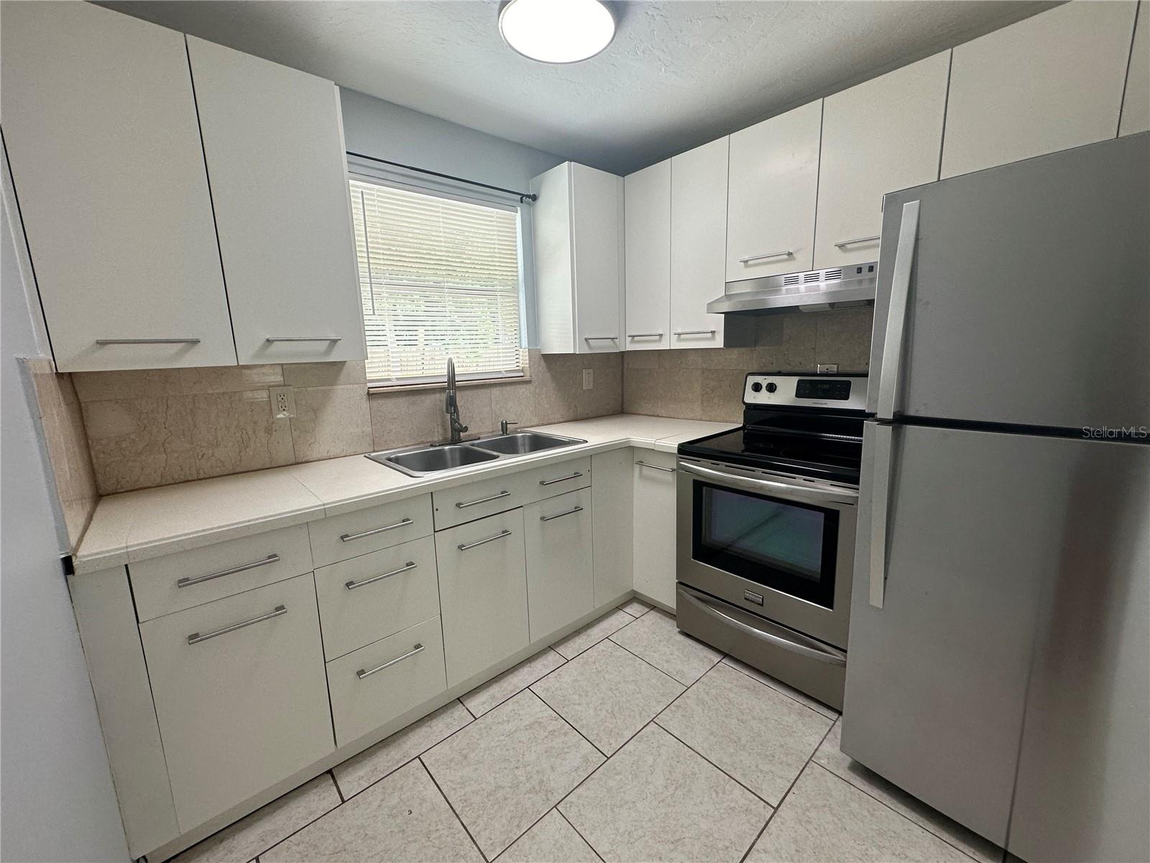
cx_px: 575
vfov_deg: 85.7
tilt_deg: -9.8
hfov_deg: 102.1
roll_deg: +1.2
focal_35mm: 14
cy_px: 432
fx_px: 465
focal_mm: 2.22
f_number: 2.2
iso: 125
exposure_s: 1/120
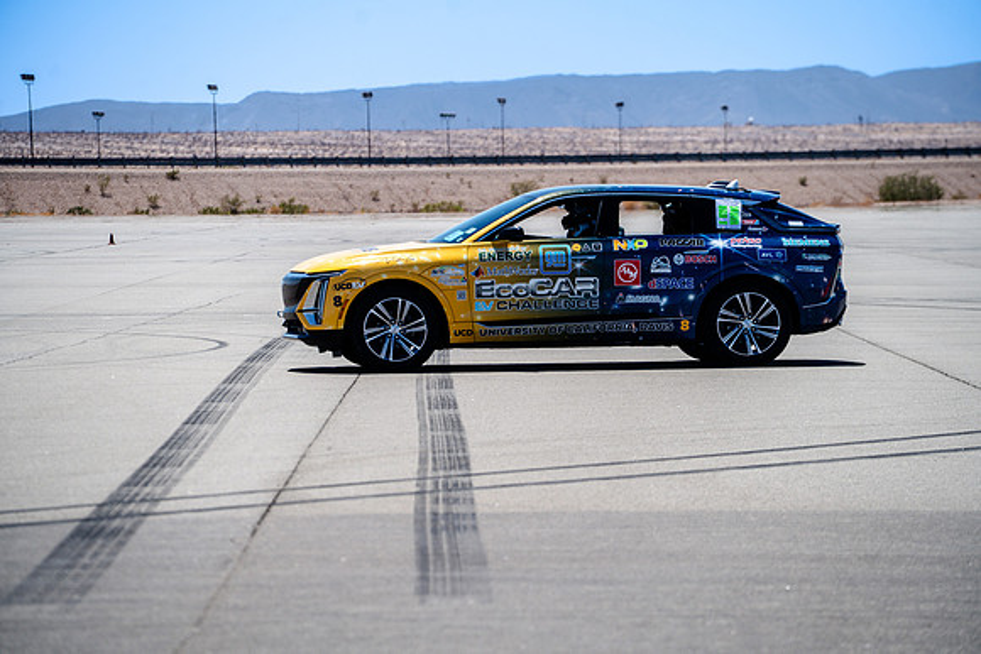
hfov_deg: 10.3
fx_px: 5451
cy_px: 327
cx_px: 490
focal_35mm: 200
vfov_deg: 6.9
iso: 200
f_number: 5.6
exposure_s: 1/1250
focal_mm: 200
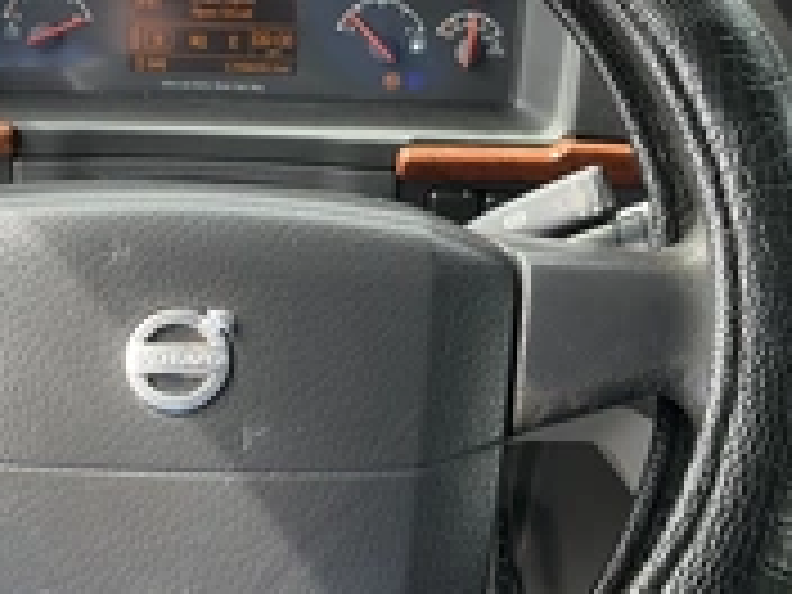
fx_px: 1510
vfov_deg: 22.2
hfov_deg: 29.2
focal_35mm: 66
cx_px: 252
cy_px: 270
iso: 20
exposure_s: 1/122
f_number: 1.8
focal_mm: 3
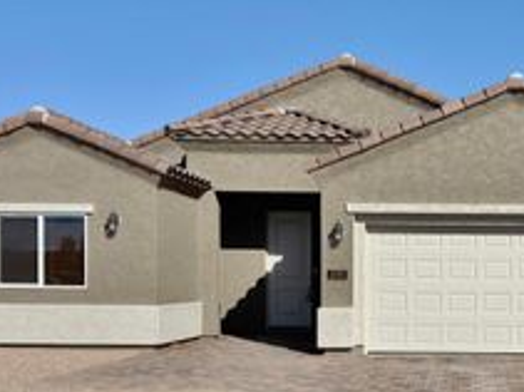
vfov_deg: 25.3
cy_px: 304
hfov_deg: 32.4
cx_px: 452
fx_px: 862
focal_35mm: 57
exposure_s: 1/10417
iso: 80
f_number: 1.78
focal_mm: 6.76
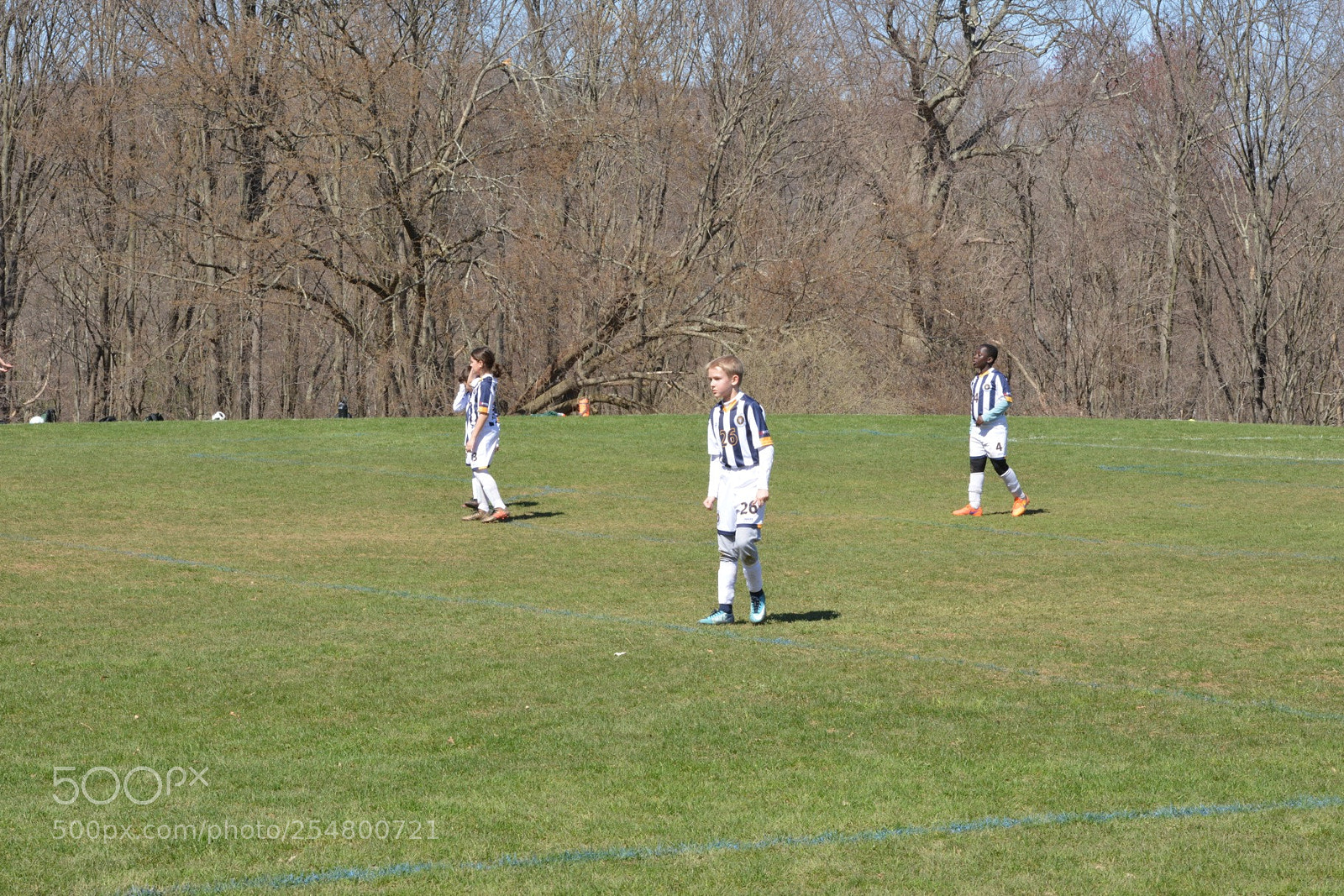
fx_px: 3659
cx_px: 672
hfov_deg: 20.8
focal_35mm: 98
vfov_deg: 14.0
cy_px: 448
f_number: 22
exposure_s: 1/160
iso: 800
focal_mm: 98
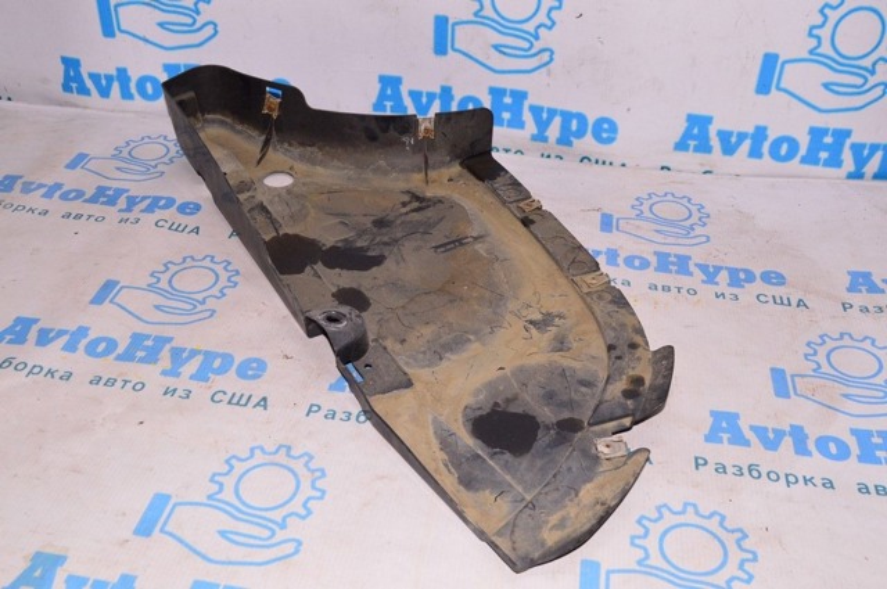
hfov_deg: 51.3
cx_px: 444
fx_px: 923
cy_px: 294
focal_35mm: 38
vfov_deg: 35.4
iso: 1600
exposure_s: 1/200
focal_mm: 25
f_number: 8
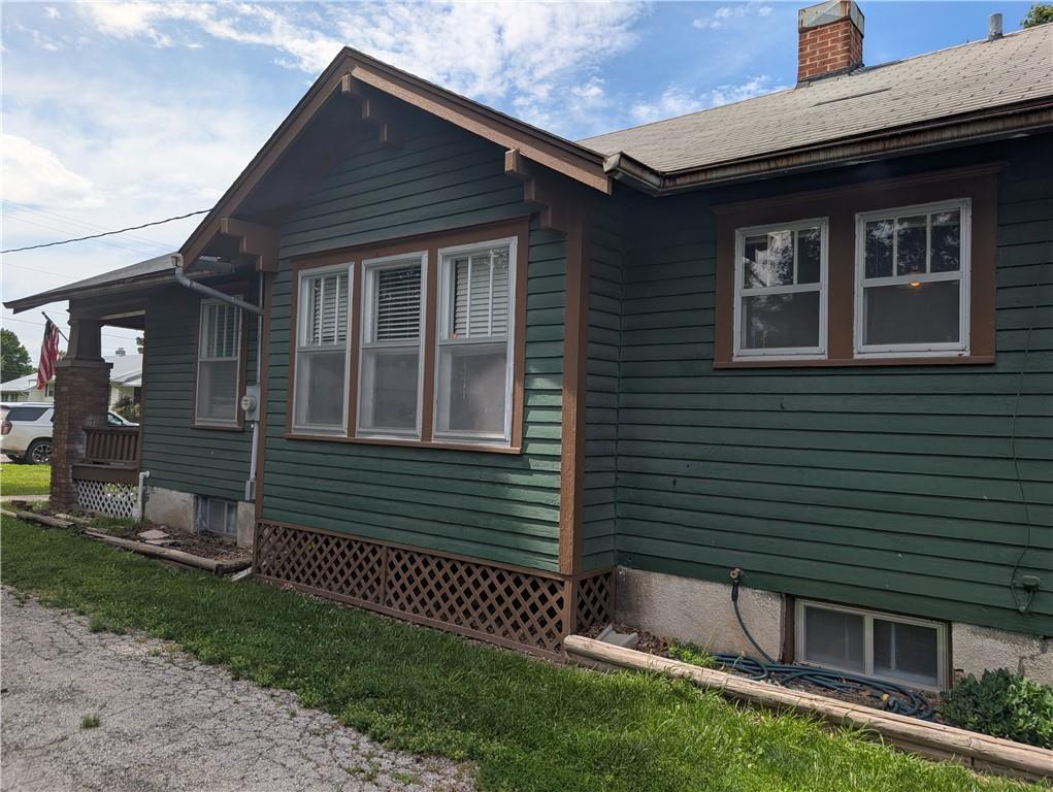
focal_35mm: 24
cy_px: 396
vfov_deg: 56.9
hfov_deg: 71.5
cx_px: 526
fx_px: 731
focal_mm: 6.9
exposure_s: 1/974
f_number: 1.68
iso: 20
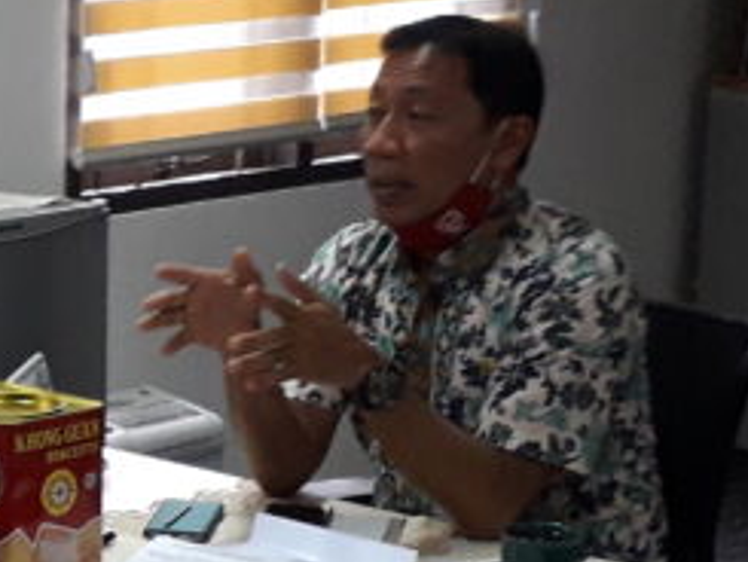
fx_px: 2443
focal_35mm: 113
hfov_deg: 16.3
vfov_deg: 13.1
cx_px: -266
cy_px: 302
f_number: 1.9
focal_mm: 3.6
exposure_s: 1/33
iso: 200
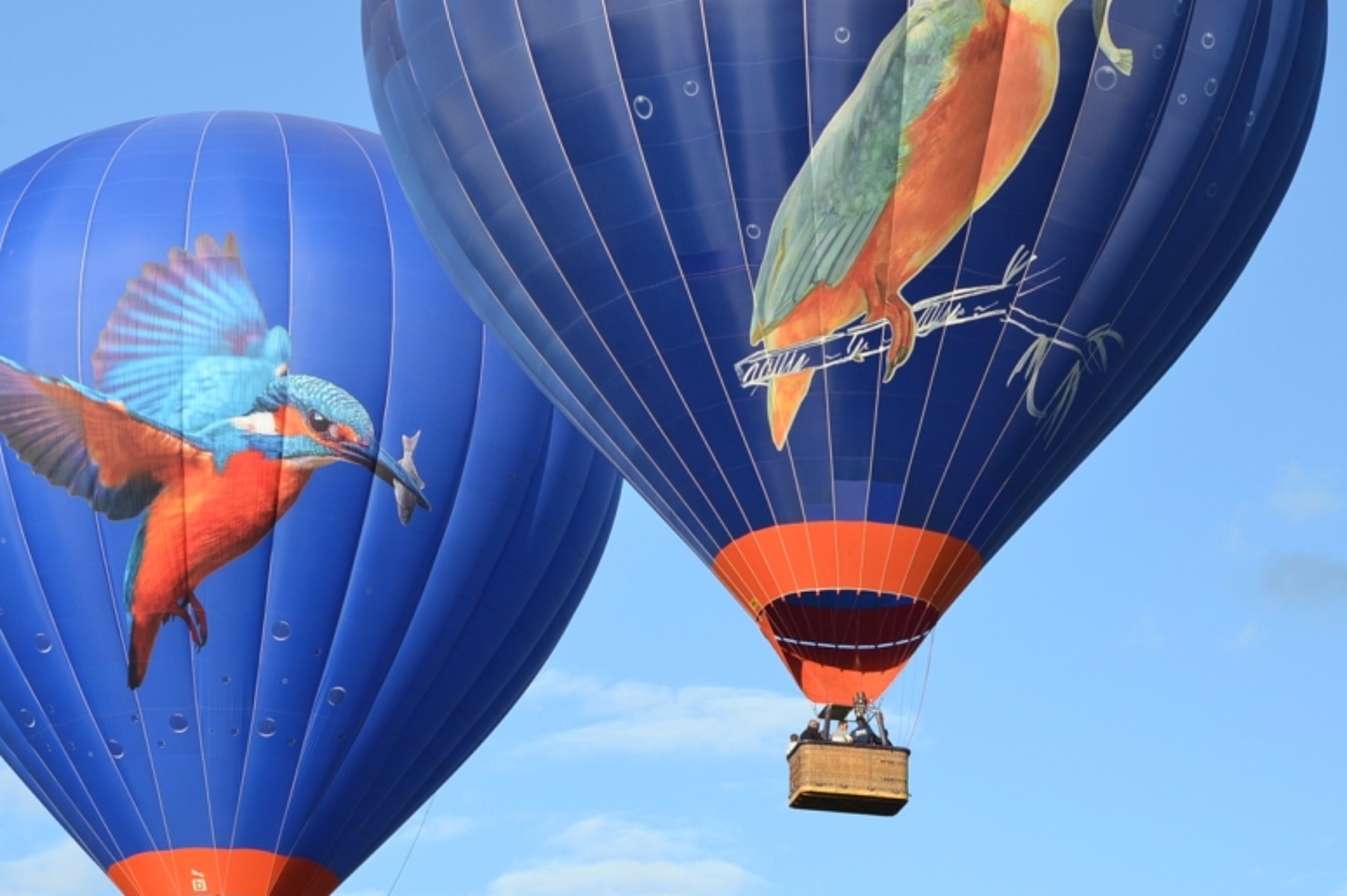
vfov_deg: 9.9
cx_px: 599
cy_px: 553
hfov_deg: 14.8
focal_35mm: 139
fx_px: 5197
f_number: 5.6
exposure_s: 1/500
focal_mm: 70
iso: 250
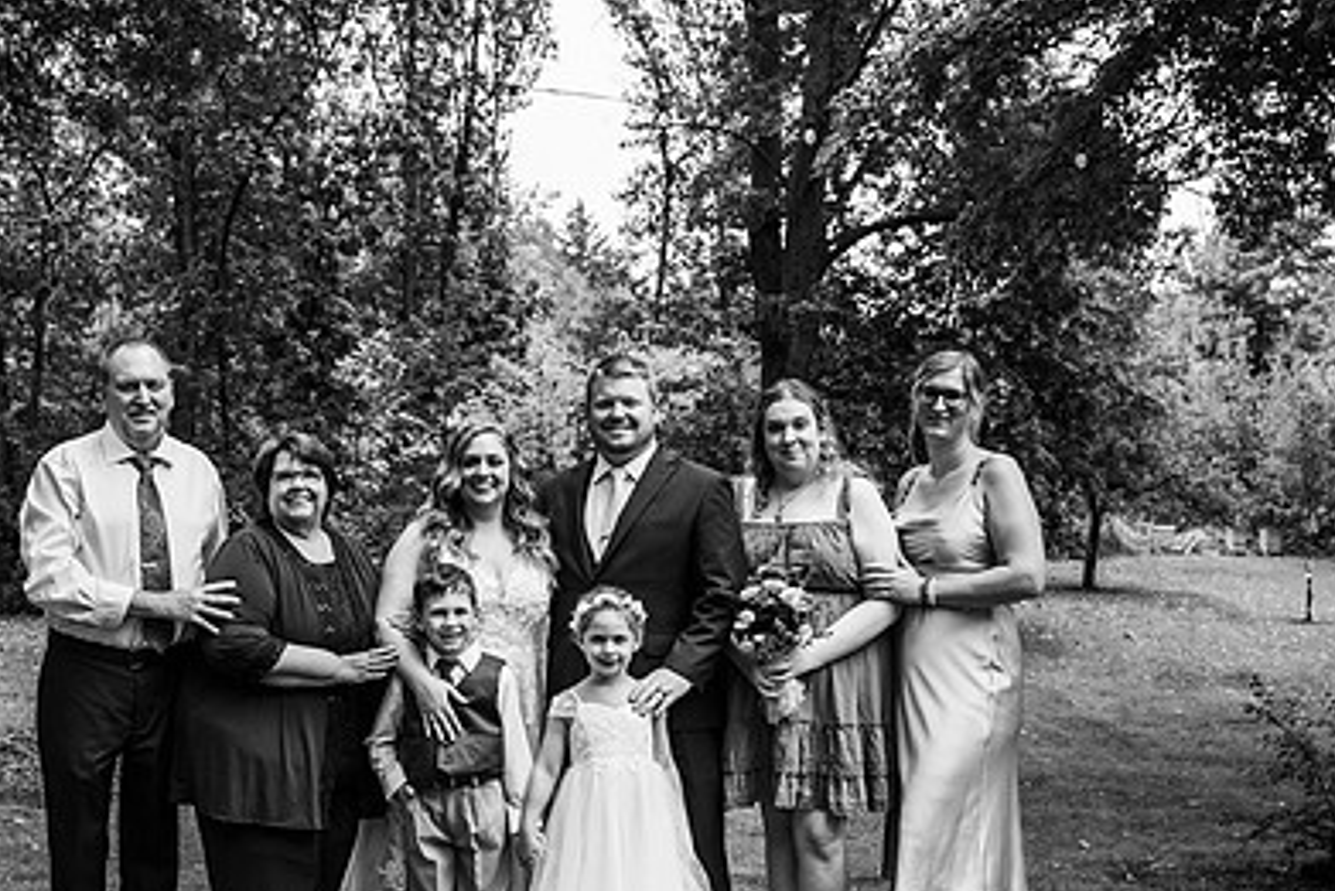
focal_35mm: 43
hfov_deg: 45.3
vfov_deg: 31.1
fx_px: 1595
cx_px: 594
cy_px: 534
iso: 200
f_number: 4
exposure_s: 1/400
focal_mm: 29
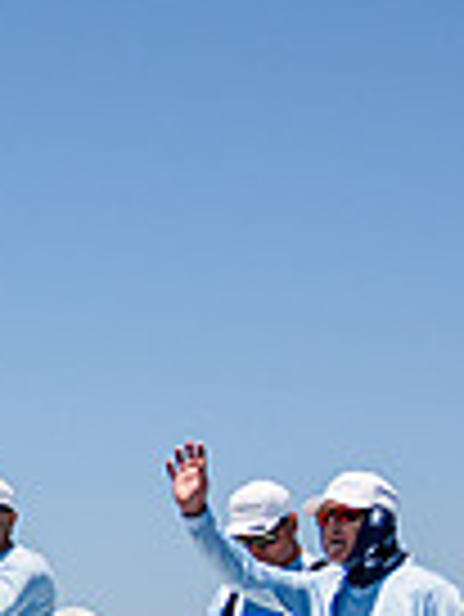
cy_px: 829
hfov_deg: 7.5
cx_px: -1210
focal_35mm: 157
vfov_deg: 12.2
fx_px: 2802
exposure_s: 1/1600
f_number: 8
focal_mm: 28
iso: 400
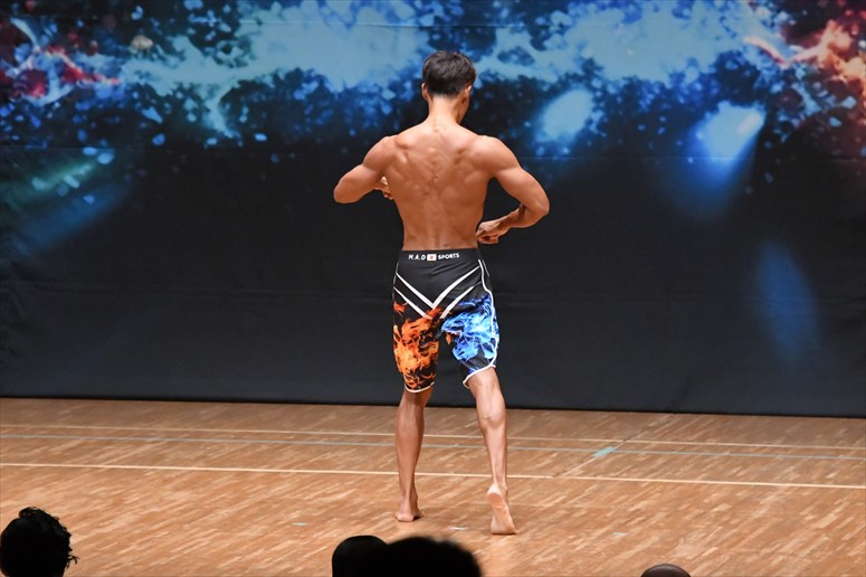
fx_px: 6492
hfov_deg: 7.6
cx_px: 433
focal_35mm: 270
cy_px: 288
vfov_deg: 5.1
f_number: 5.6
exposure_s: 1/400
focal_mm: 180
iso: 8000
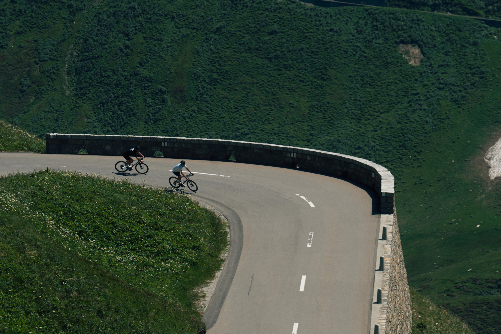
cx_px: 250
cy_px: 167
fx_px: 3131
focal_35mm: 225
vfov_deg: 6.1
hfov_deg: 9.1
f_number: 6.3
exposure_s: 1/640
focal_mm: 150
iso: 100
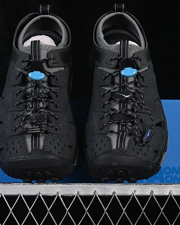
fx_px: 706
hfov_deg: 14.5
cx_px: 82
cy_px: 112
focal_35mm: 106
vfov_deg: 18.1
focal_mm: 50
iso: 160
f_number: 6.3
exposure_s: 1/60
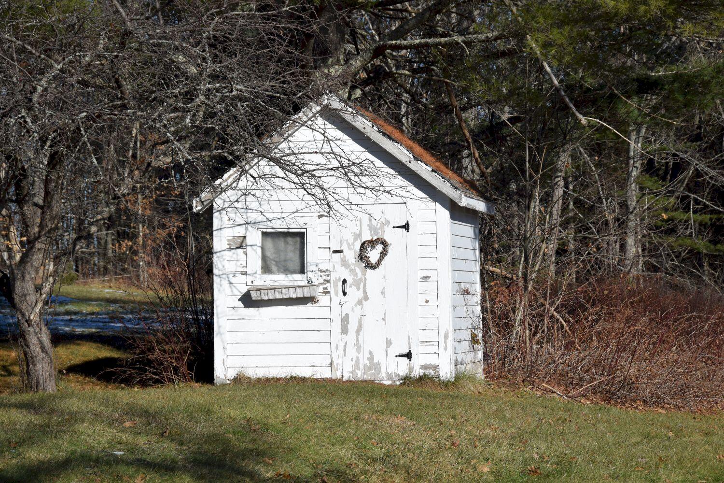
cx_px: 362
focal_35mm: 142
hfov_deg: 14.4
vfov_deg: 9.6
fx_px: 2866
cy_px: 242
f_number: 11
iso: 200
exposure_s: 1/500
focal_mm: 95
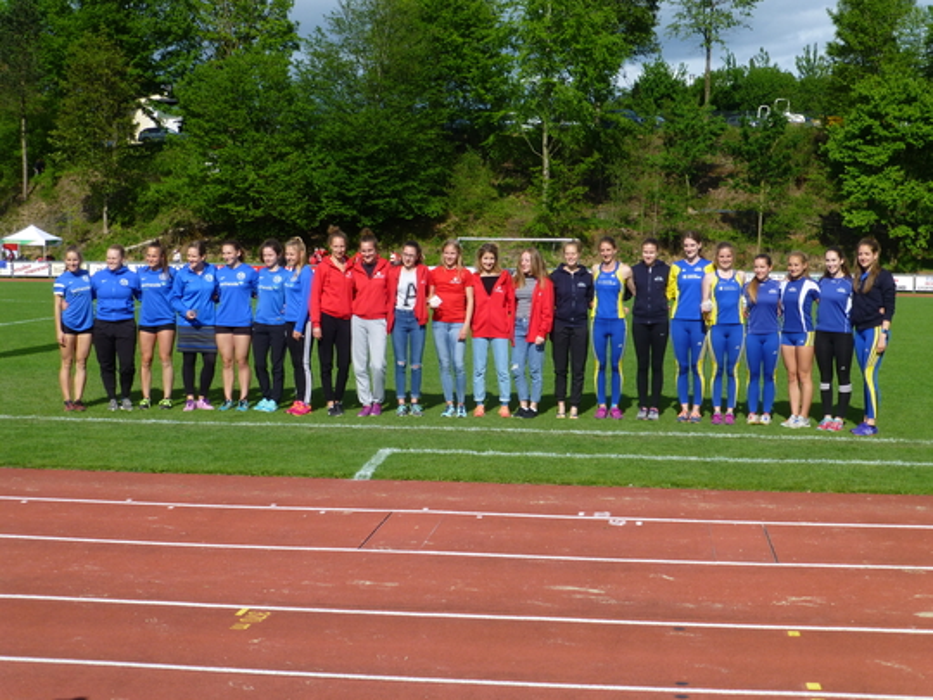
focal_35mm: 58
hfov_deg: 33.2
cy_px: 350
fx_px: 1563
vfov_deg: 25.2
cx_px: 466
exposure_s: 1/800
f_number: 4.7
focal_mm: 10.3
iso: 100
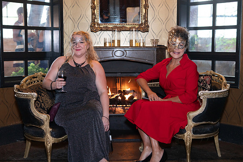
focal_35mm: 50
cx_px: 122
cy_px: 81
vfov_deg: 27.0
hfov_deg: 39.6
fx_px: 338
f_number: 2.8
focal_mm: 50
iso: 800
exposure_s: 1/100
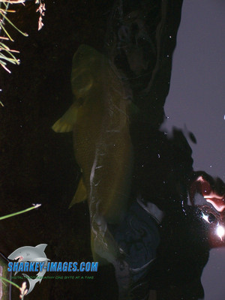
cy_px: 150
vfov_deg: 19.3
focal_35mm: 102
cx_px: 112
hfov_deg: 14.5
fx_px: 884
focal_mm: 16.8
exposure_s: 1/90
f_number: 4.6
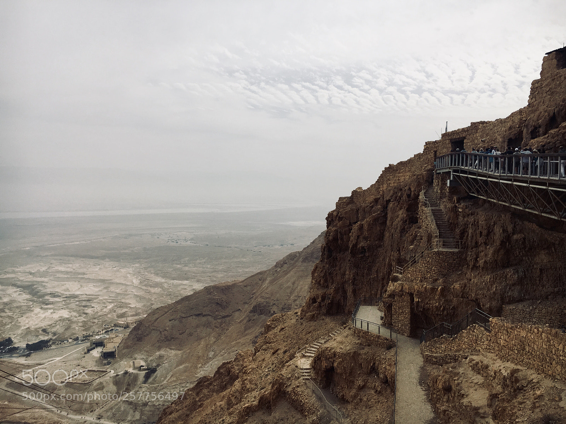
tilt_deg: -3.1
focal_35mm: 29
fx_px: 474
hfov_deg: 61.7
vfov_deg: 48.2
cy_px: 212
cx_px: 283
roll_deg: +0.0
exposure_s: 1/4525
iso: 25
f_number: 2.2
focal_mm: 4.15
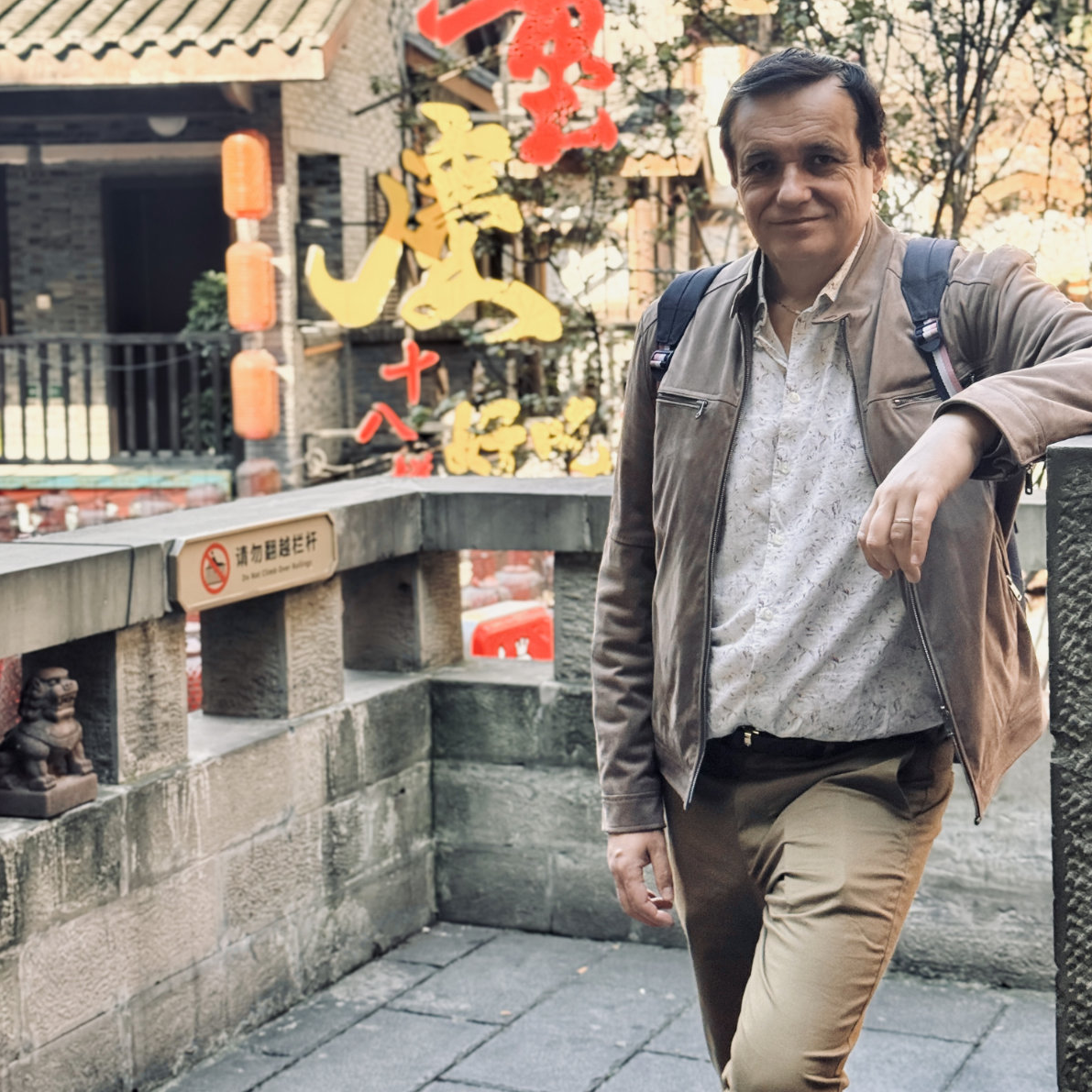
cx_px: 549
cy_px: 447
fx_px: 2034
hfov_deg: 30.0
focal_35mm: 57
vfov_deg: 30.0
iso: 80
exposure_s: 1/503
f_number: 1.8
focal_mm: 6.8
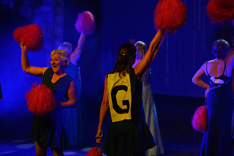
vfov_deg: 13.4
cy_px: 78
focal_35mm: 102
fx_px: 663
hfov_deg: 20.0
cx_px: 117
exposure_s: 1/160
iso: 1250
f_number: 3.5
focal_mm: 102
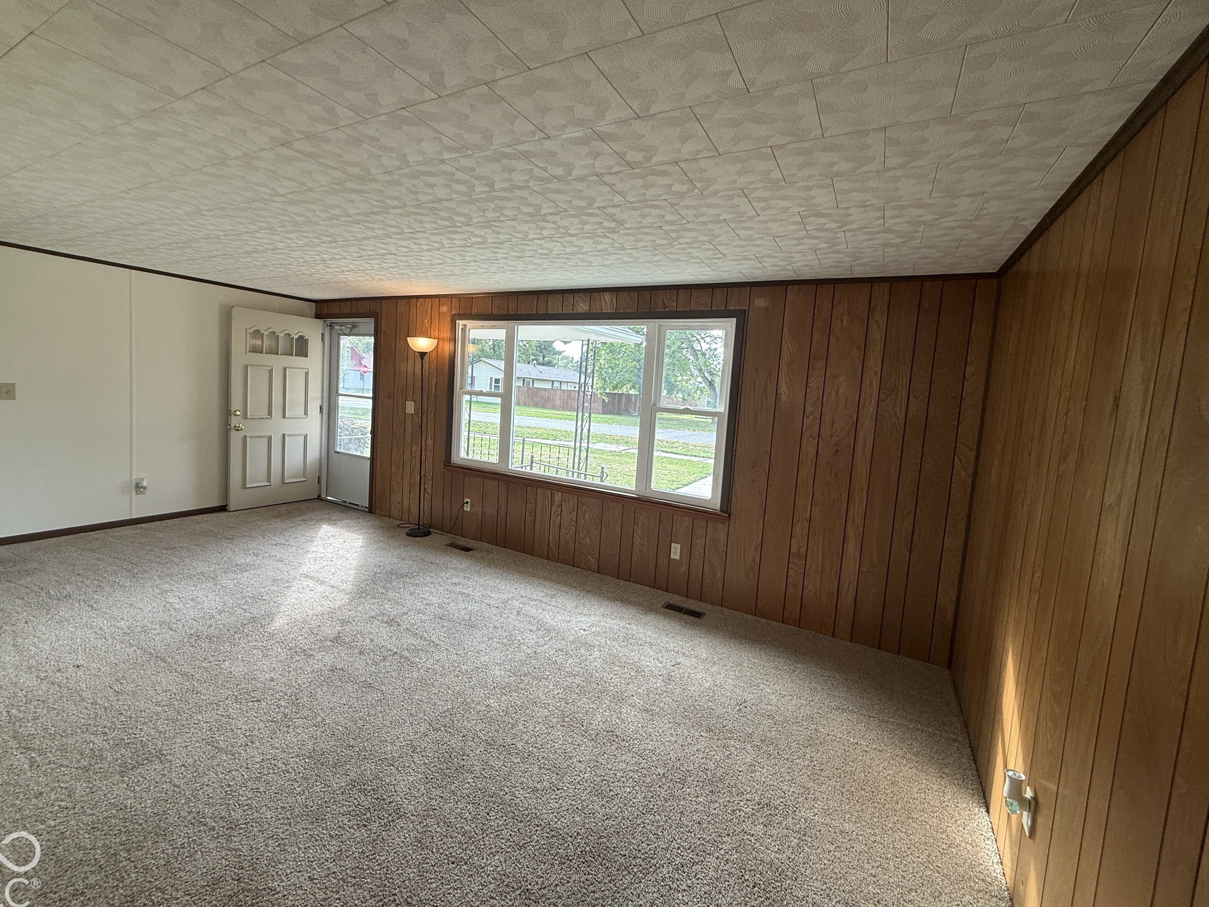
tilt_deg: -4.5
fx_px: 524
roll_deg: -3.8
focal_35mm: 15
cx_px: 590
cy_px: 431
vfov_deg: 81.7
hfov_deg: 98.2
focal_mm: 2.22
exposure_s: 1/120
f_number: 2.2
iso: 80
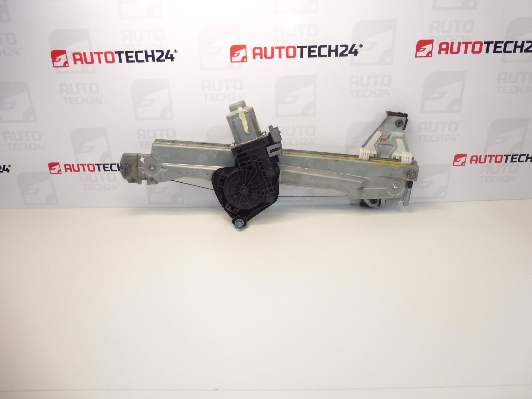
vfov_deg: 56.8
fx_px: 369
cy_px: 200
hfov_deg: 71.6
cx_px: 266
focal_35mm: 24
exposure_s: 1/80
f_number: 3.5
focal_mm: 4.3
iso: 200
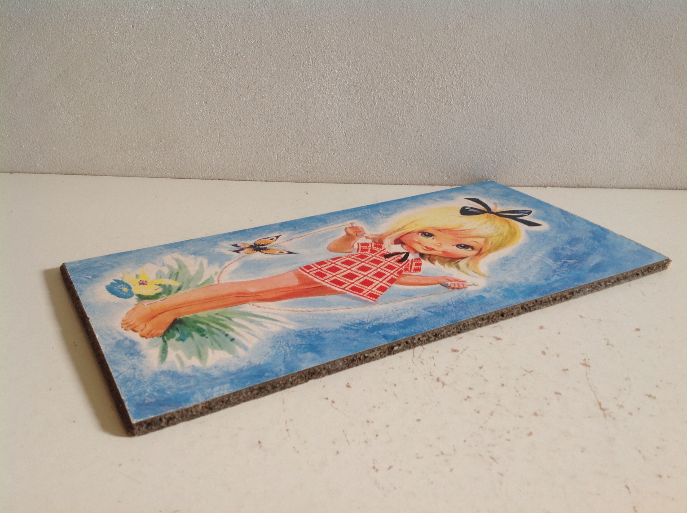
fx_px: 694
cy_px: 256
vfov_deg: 40.6
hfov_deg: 52.7
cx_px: 344
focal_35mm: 35
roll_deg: -1.4
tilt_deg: -23.4
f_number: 2.4
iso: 50
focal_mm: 4.28
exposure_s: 1/17
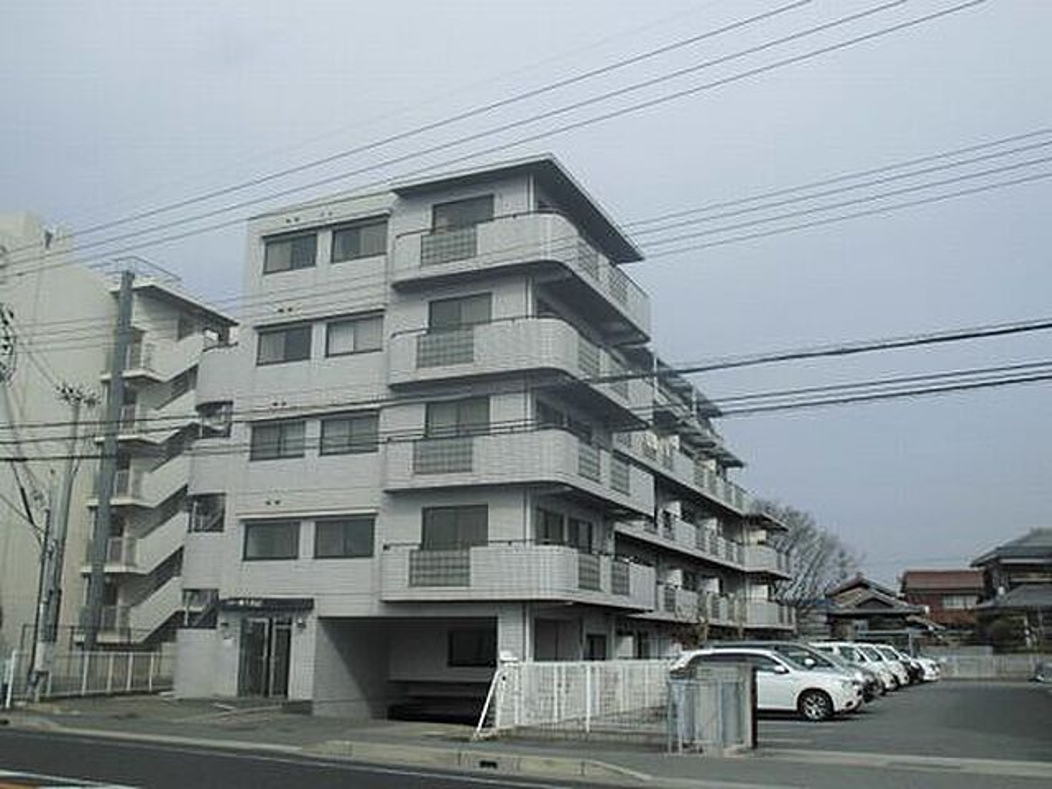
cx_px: 526
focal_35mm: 34
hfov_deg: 54.0
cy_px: 394
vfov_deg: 41.8
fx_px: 1033
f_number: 4
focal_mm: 6.1
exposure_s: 1/800
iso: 100
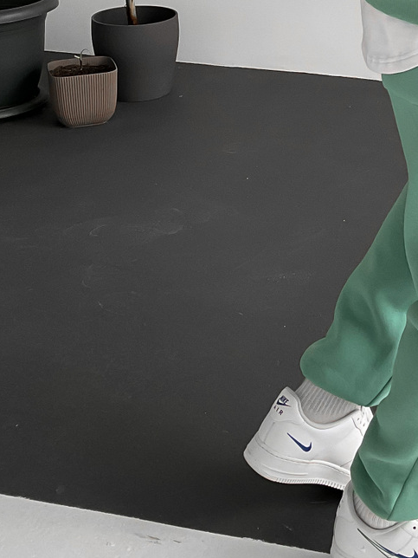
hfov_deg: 19.5
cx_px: 467
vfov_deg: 25.5
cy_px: -21
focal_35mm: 72
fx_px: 1159
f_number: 1.8
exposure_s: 1/120
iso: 64
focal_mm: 3
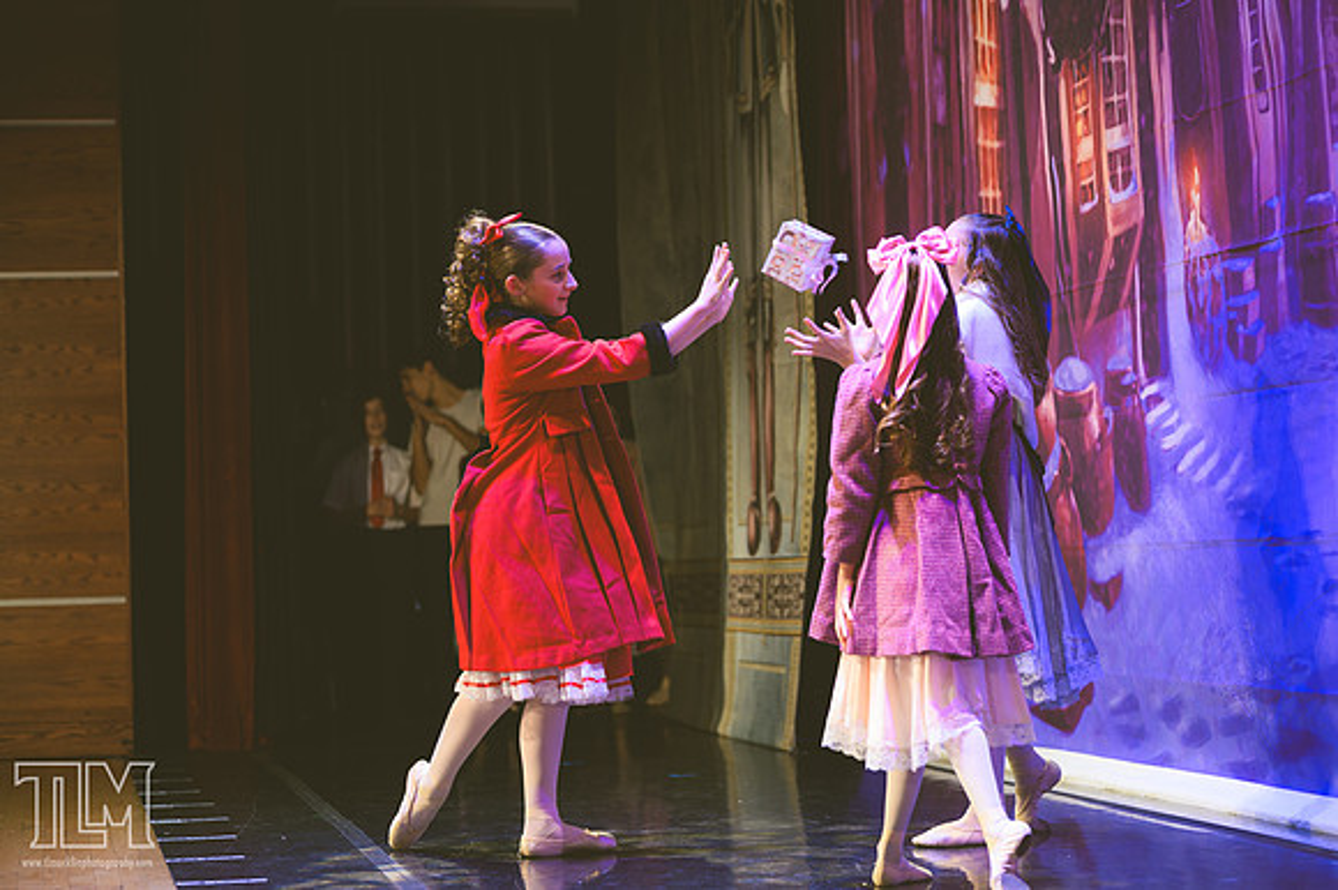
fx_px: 3343
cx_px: 669
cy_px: 445
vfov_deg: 15.2
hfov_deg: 22.6
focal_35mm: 90
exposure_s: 1/250
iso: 1250
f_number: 2.8
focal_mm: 90
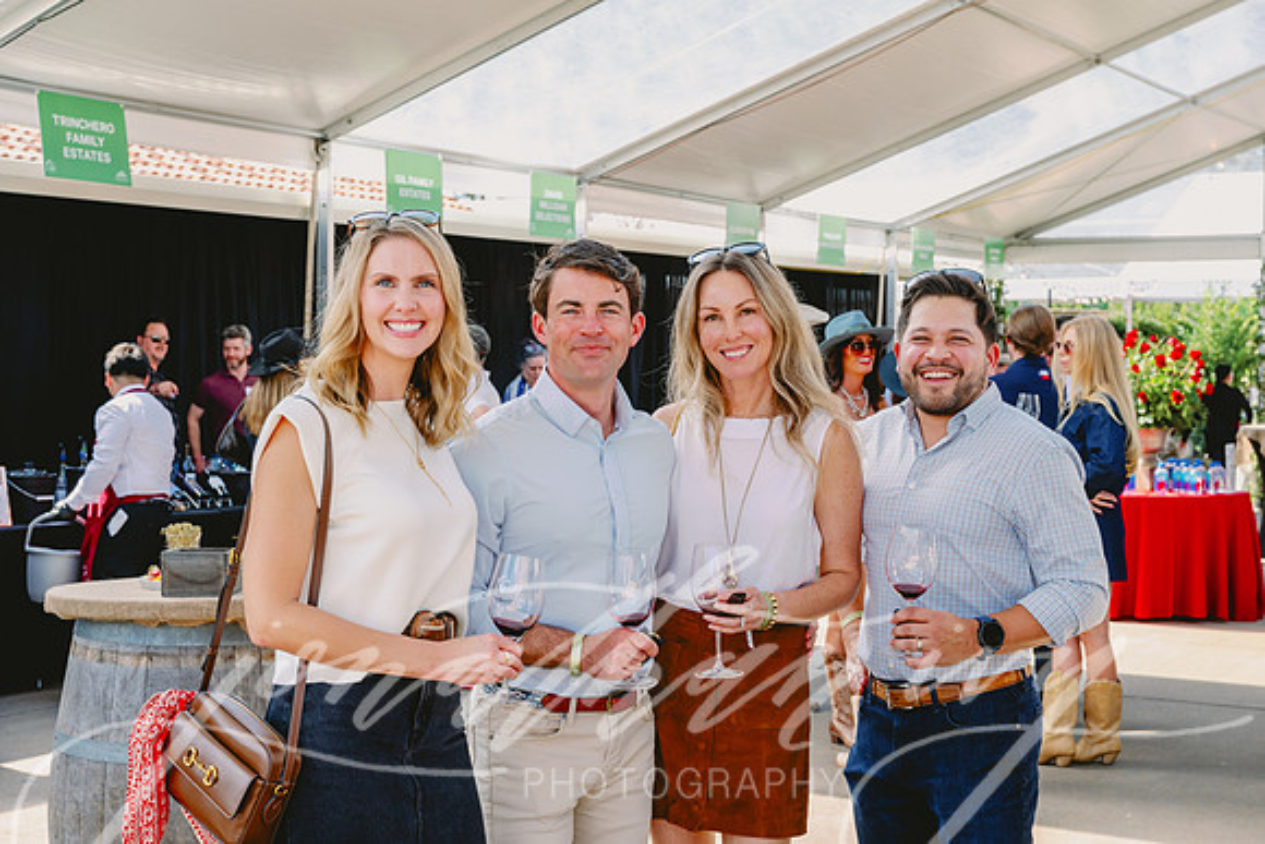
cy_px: 422
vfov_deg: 25.1
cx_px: 632
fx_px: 1898
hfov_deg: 36.9
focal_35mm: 54
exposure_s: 1/200
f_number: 7.1
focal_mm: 54
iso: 400
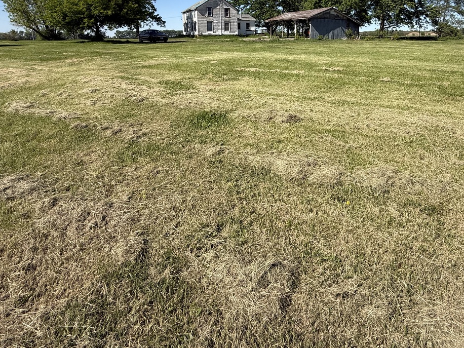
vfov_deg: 57.8
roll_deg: +0.6
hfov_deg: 76.0
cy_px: 85
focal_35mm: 22
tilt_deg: -9.6
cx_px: 263
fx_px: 295
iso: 50
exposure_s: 1/2165
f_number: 2.2
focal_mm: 2.22
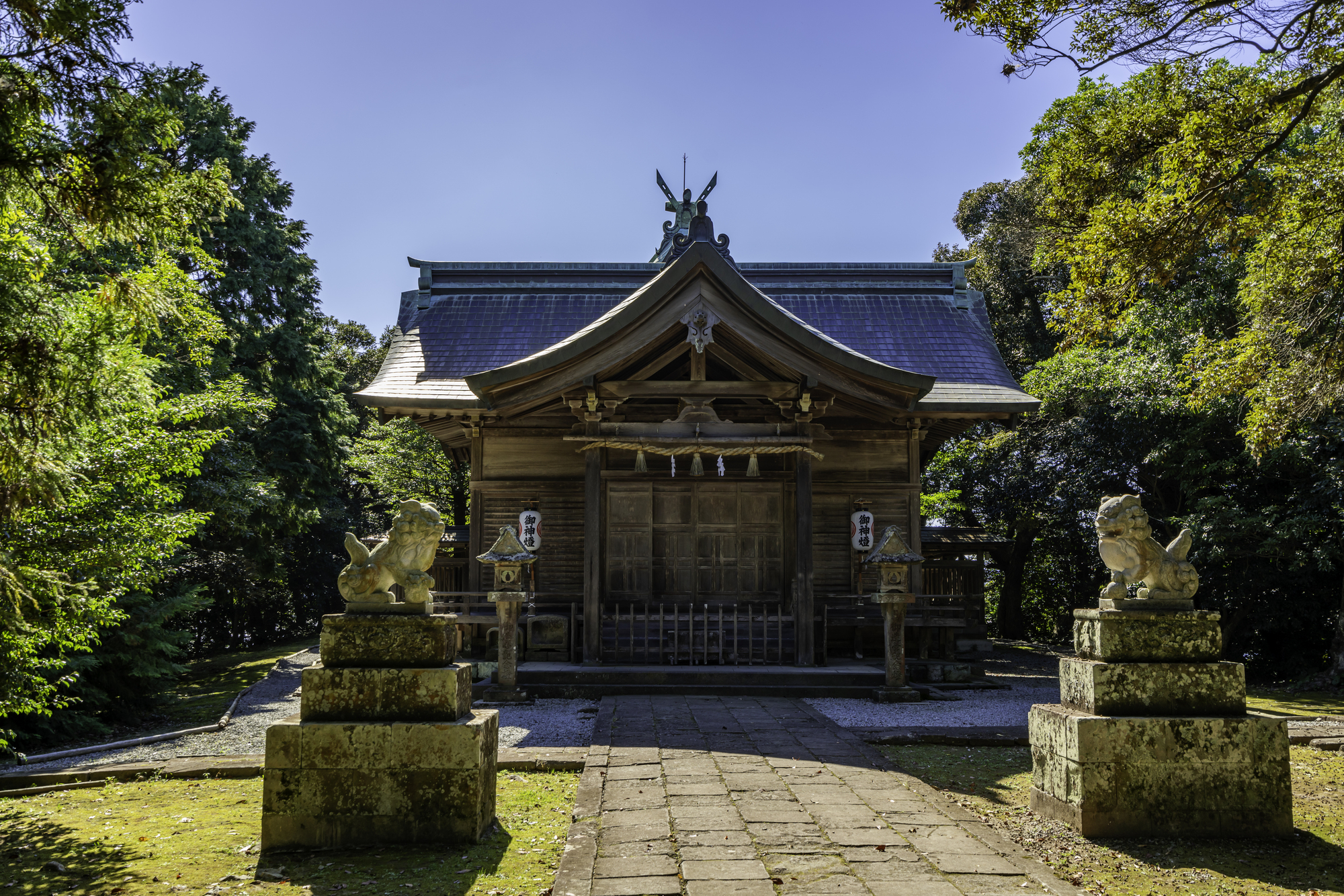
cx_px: 672
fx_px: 1269
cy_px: 448
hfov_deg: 55.8
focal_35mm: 34
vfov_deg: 38.9
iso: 160
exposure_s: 1/160
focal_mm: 34
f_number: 8
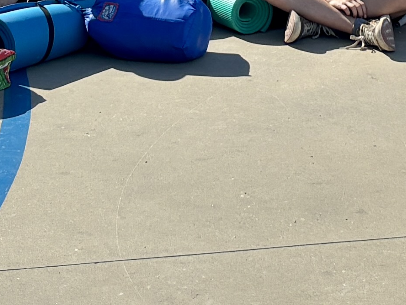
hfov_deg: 12.3
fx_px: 1865
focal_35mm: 159
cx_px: 380
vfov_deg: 8.8
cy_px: -302
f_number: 1.6
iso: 50
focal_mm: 5.96
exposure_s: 1/3021
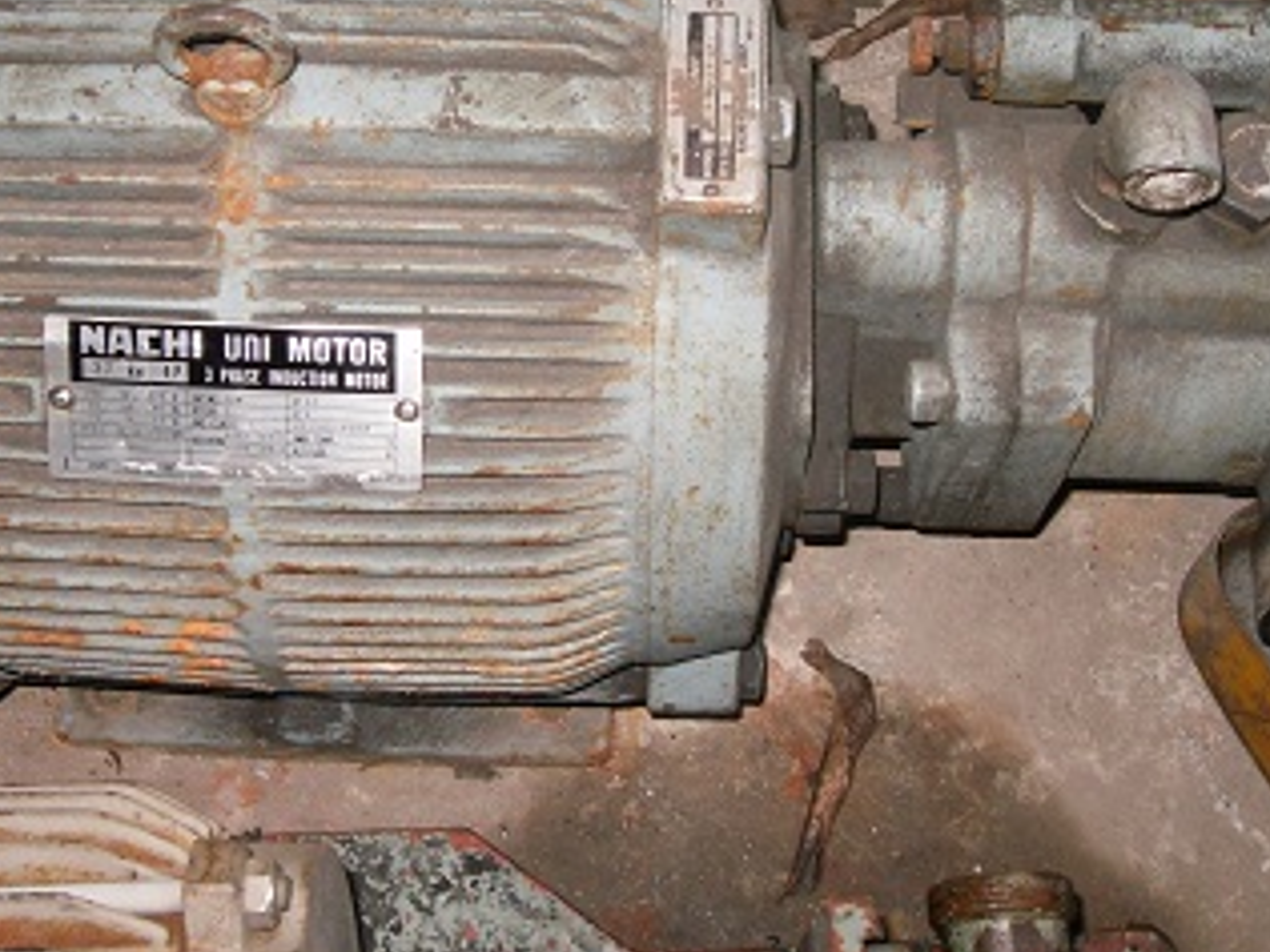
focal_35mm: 59
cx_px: 565
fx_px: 2165
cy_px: 329
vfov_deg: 24.7
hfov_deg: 32.7
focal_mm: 6.3
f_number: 8.2
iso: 100
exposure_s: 1/45
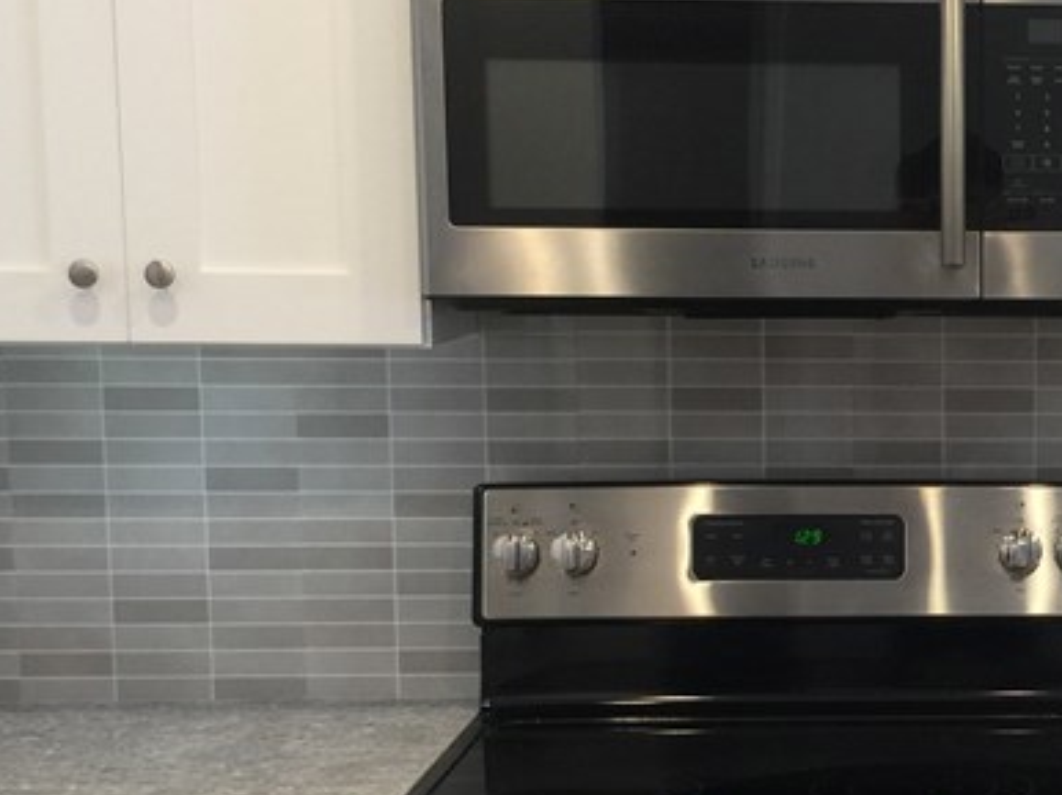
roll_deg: -1.3
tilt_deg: -7.3
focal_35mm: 77
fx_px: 2361
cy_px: 569
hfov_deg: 24.1
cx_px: 1095
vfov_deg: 19.0
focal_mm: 4.15
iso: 32
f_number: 2.2
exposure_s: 1/15
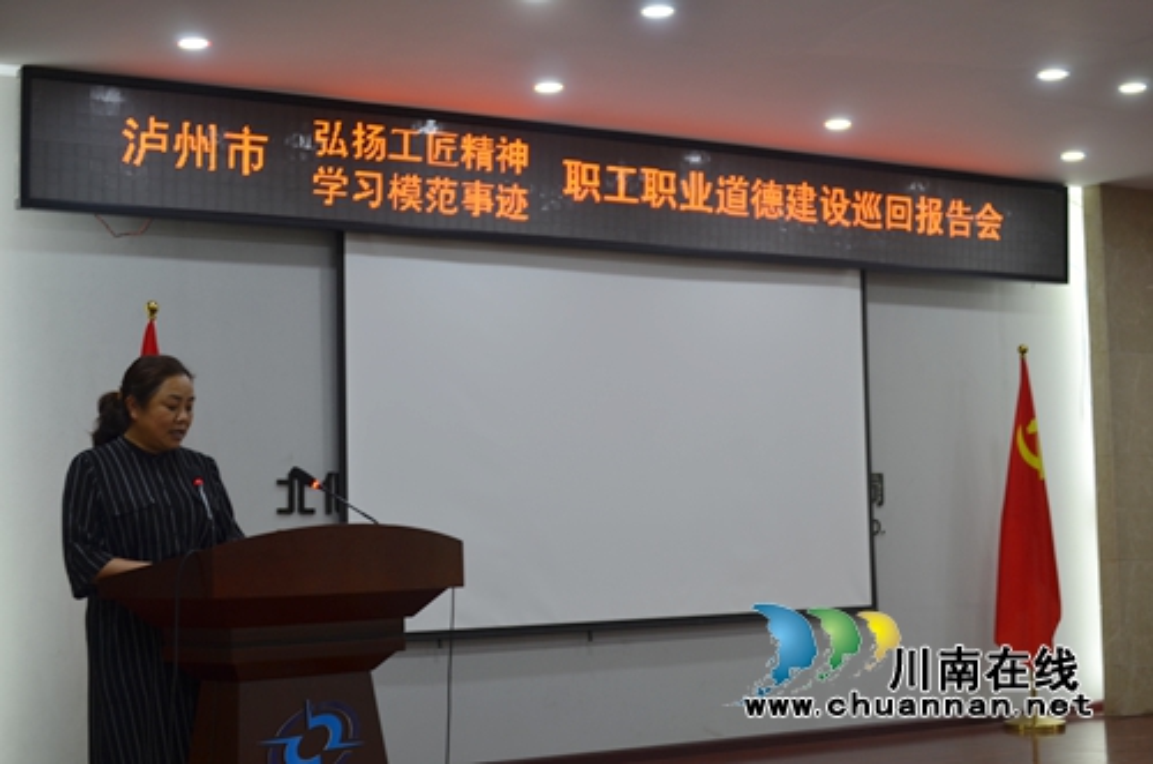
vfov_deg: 25.6
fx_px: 1678
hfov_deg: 37.9
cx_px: 576
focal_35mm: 52
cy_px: 382
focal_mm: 35
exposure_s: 1/15
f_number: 3.8
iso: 100
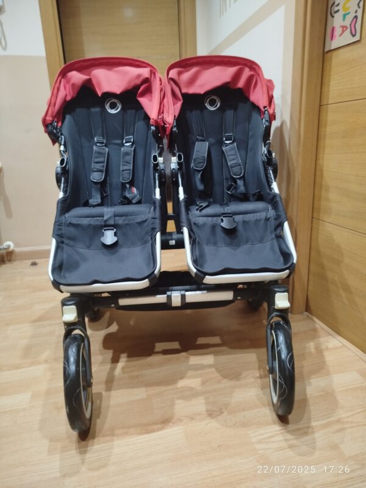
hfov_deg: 56.8
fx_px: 338
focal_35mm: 24
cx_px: 183
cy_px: 244
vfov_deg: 71.6
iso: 500
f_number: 1.7
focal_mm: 5.31
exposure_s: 1/17
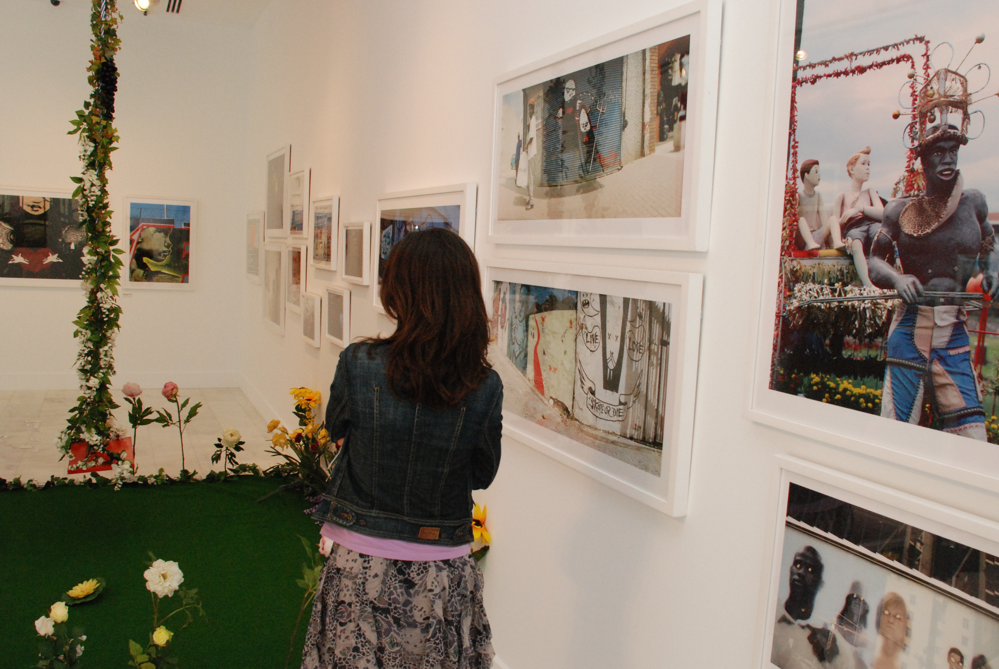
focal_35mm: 30
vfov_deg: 43.7
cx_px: 501
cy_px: 353
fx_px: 834
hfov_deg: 61.9
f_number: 8
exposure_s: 1/100
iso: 1250
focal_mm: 18
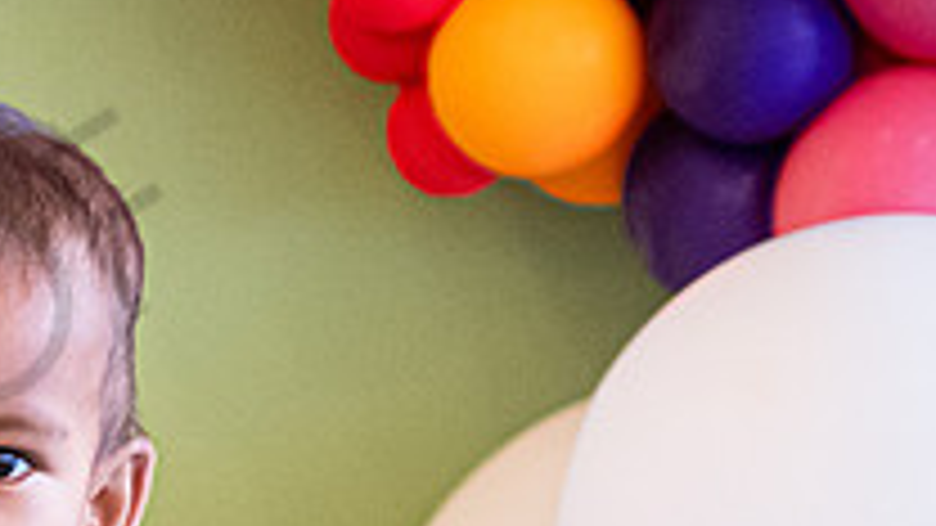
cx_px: -324
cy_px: 705
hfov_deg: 4.0
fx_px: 13377
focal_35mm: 539
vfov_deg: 2.3
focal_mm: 90.6
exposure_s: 1/60
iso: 4000
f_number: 2.8
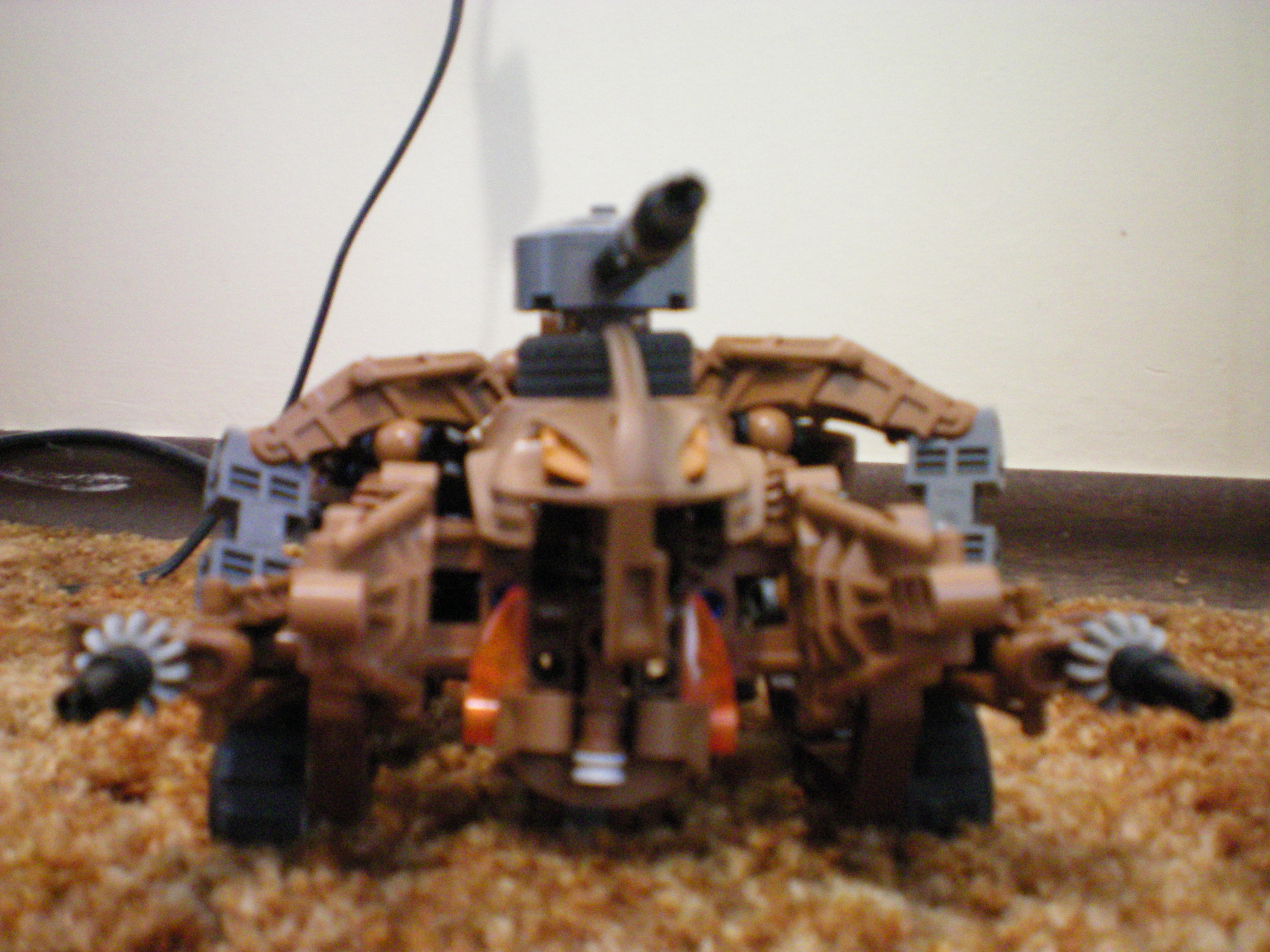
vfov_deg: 37.7
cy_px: 476
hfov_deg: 49.0
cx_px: 635
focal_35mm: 38
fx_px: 1394
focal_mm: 6.3
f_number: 3.1
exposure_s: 1/2
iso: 400
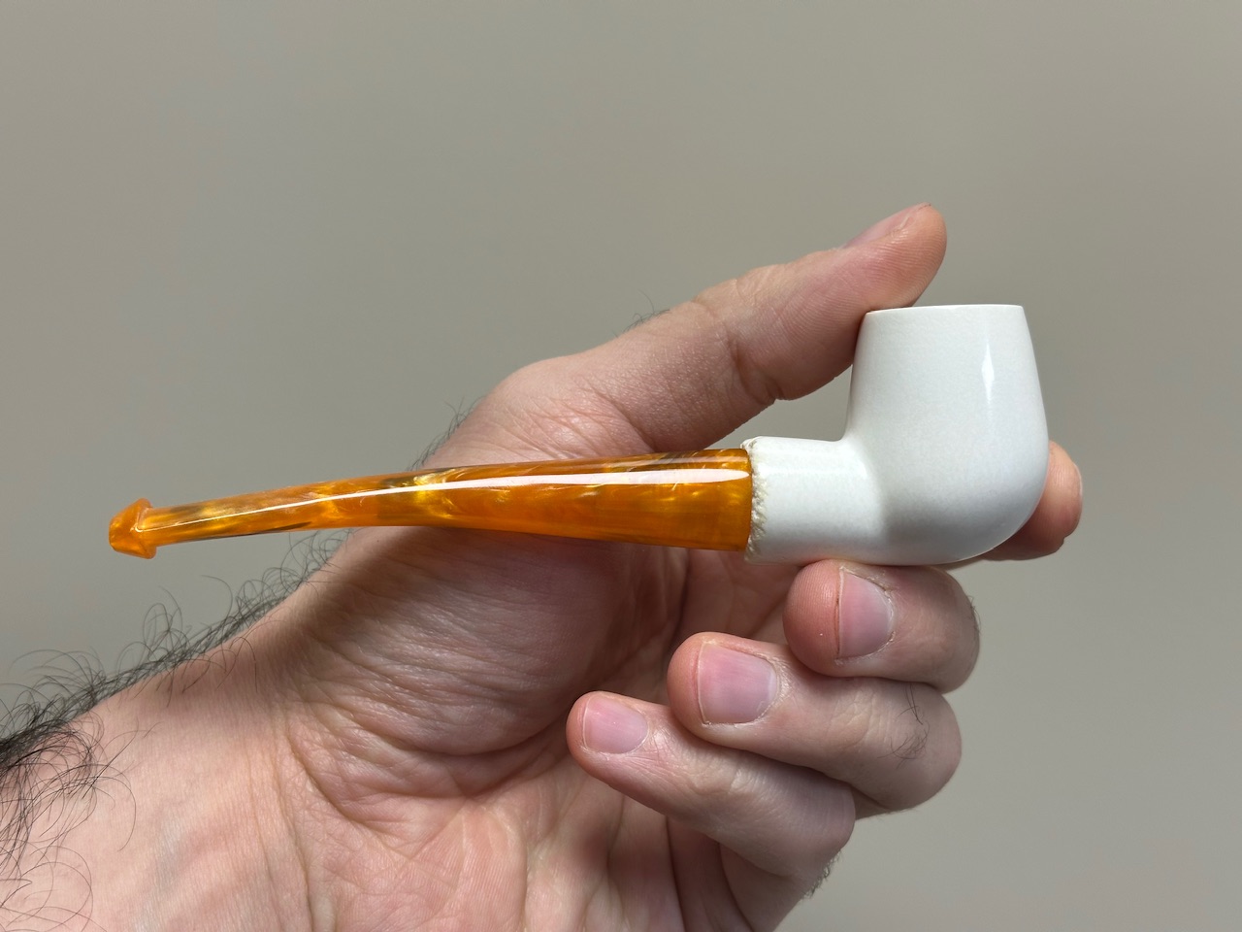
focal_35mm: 48
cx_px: 621
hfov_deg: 39.7
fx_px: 1722
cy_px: 466
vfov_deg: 30.3
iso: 64
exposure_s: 1/100
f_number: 1.78
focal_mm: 6.86
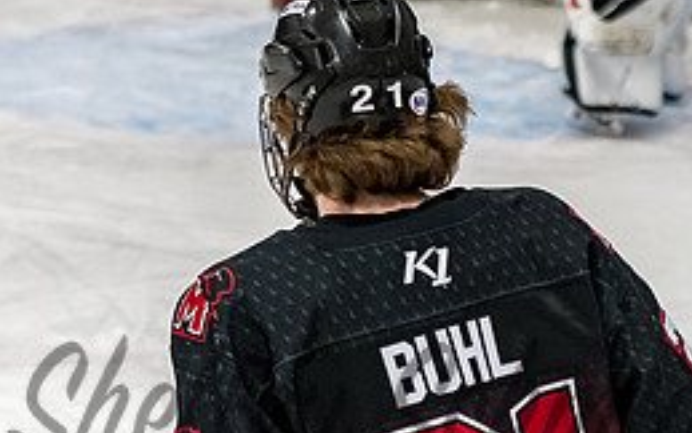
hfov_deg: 6.4
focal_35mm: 327
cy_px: 473
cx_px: 430
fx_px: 6168
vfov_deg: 4.0
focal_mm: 75
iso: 2000
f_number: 3.2
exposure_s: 1/800
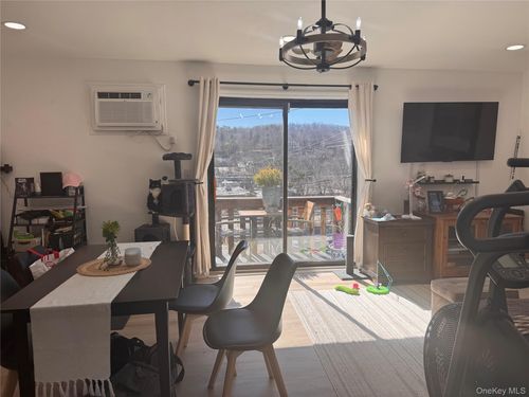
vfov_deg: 56.8
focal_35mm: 24
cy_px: 198
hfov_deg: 71.6
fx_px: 367
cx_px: 264
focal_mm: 6.76
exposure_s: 1/1076
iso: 80
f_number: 1.78
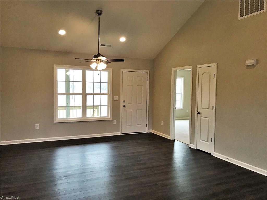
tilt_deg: -3.6
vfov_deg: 49.7
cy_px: 100
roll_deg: -1.5
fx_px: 216
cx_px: 134
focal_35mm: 28
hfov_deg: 63.4
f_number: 1.8
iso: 32
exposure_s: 1/30
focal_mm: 3.99
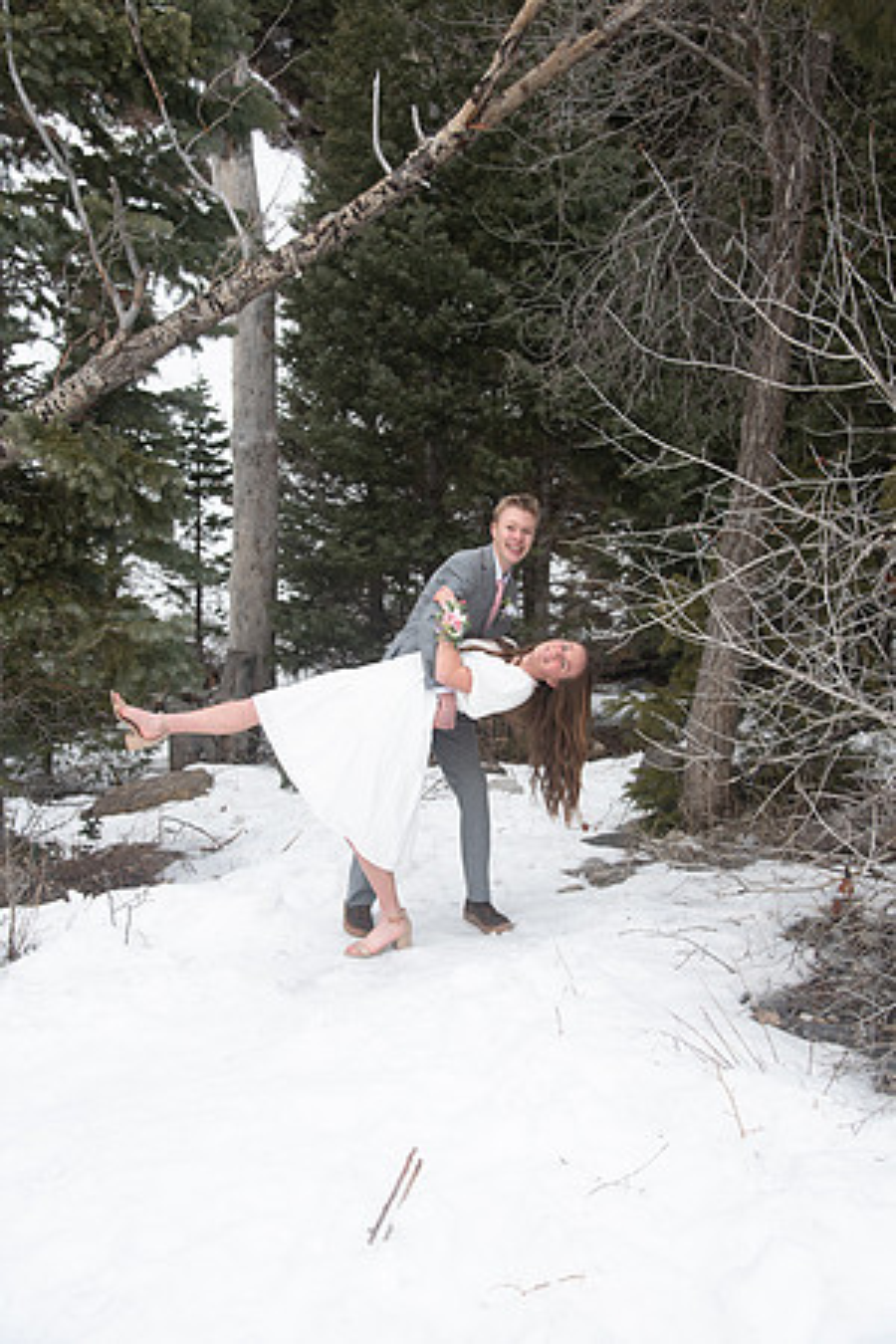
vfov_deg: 50.7
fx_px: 1419
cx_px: 448
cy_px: 672
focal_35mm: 38
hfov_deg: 35.1
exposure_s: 1/125
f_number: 5
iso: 320
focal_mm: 38
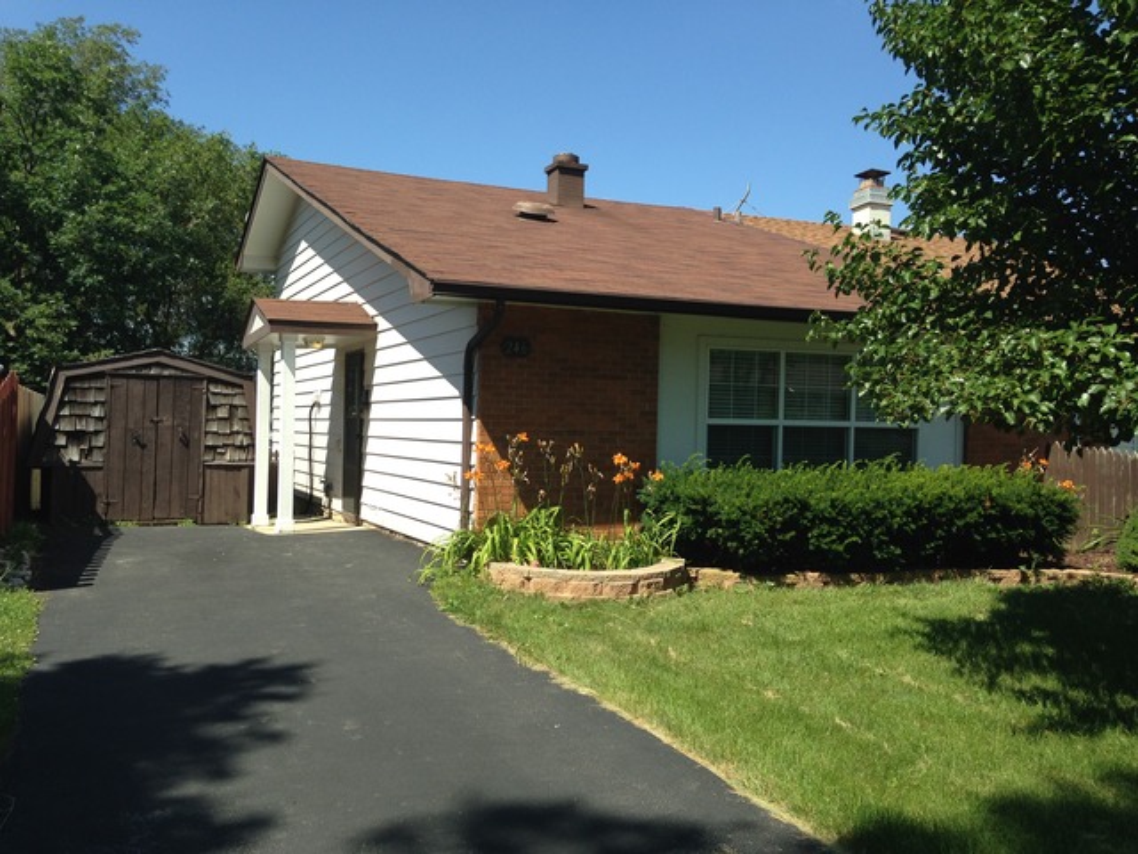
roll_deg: -0.2
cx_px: 569
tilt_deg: -1.4
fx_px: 1085
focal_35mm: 33
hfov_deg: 55.4
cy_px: 427
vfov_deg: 42.9
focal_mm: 4.12
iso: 50
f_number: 2.4
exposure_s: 1/1043
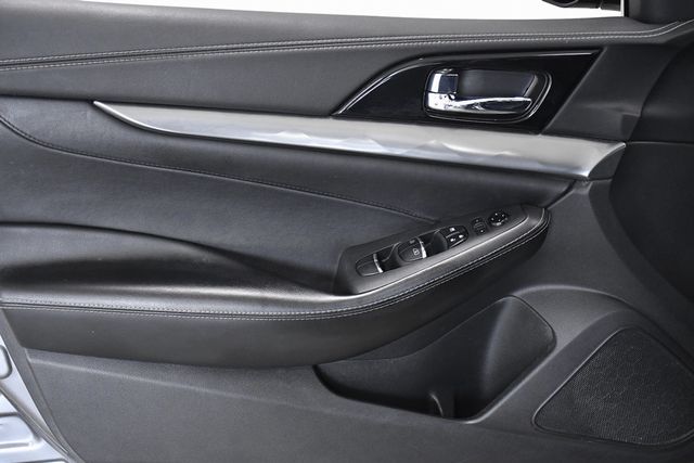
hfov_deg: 38.9
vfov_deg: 26.5
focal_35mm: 51
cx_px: 347
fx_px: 983
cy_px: 232
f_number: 4.2
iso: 2500
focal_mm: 34
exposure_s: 1/400
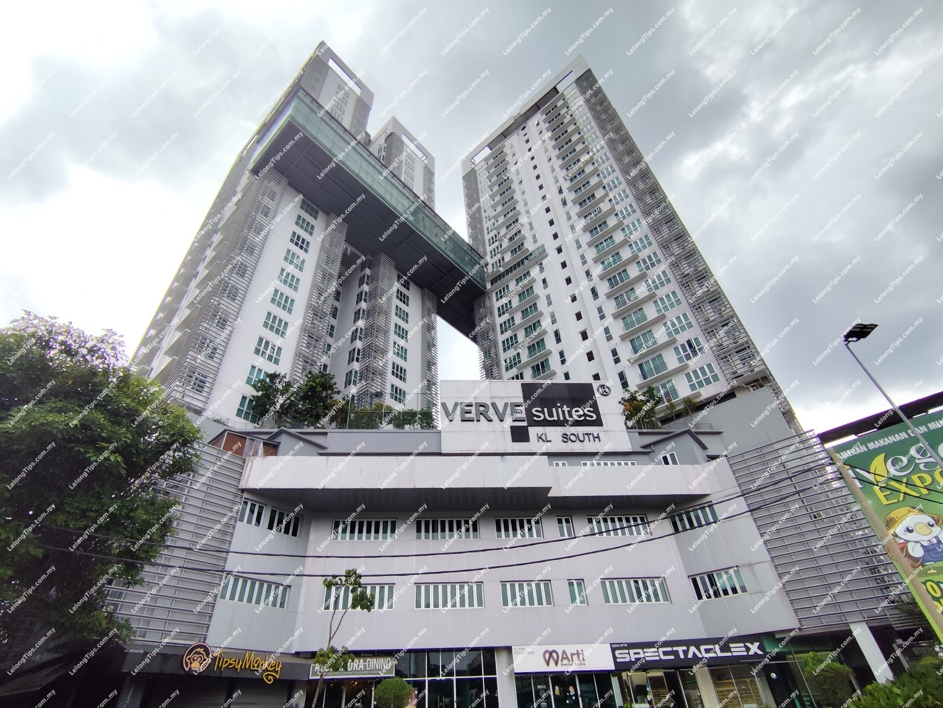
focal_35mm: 16
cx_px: 472
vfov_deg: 78.1
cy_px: 354
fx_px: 436
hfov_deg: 94.5
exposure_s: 1/1910
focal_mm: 1.65
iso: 50
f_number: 2.2
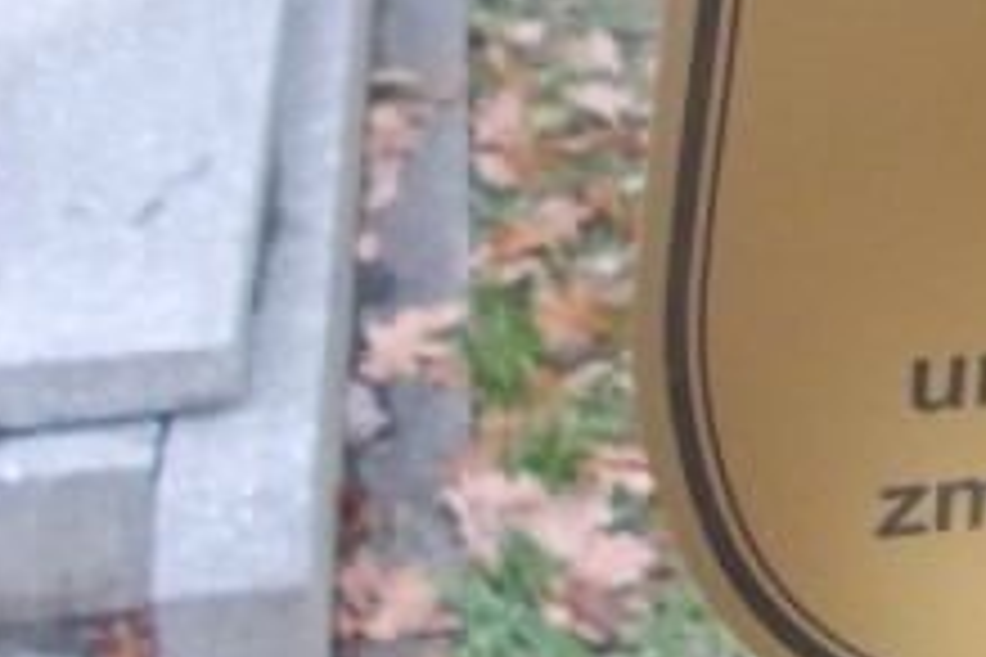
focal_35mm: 79
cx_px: 1333
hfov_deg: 22.5
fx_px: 2164
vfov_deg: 17.1
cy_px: 99
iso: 640
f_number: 3.2
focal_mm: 4.6
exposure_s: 1/125
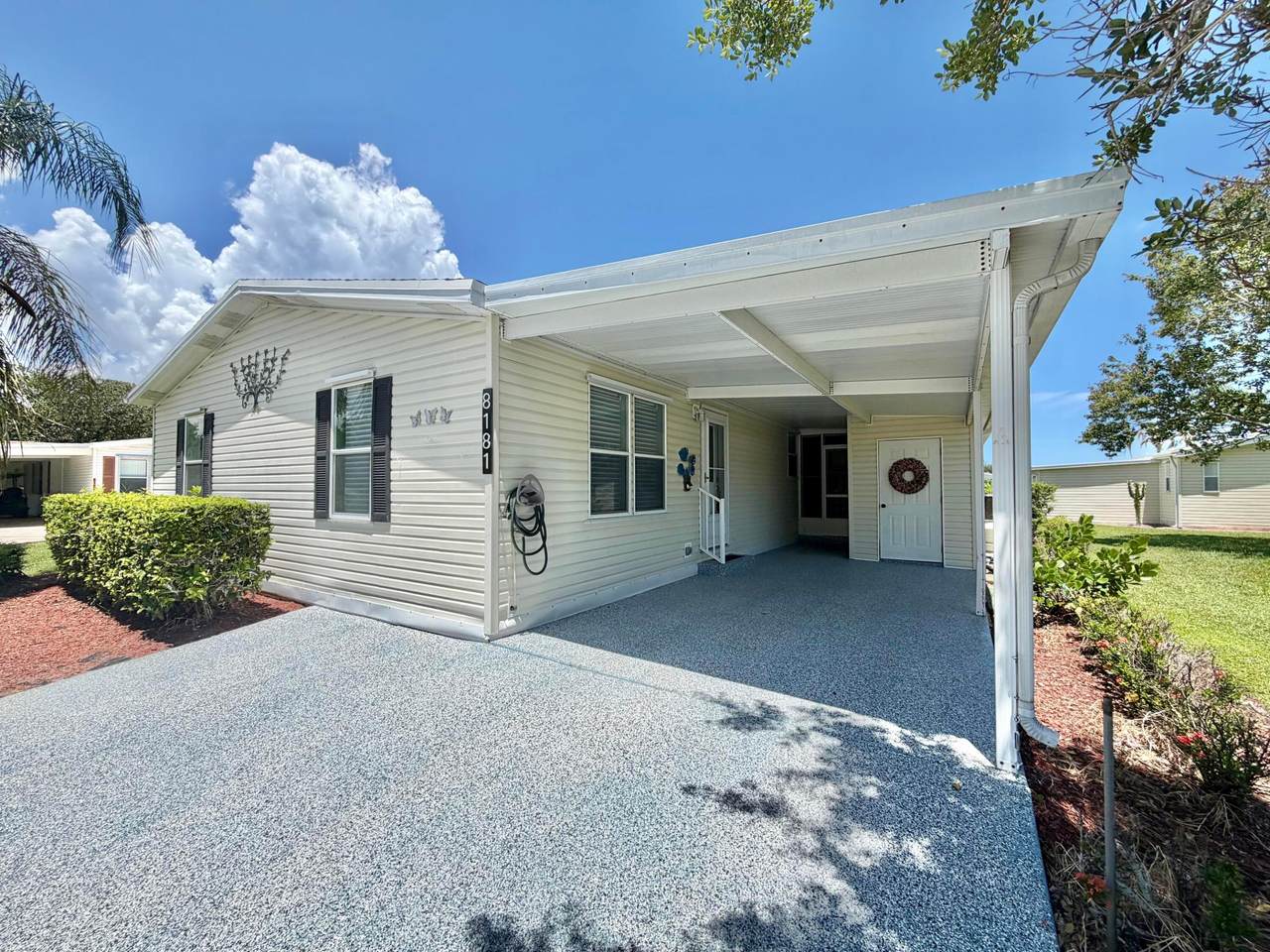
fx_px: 514
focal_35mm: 14
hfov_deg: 102.1
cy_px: 476
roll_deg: +0.5
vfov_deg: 85.7
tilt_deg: +1.9
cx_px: 635
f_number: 2.2
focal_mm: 2.22
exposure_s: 1/1189
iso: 20
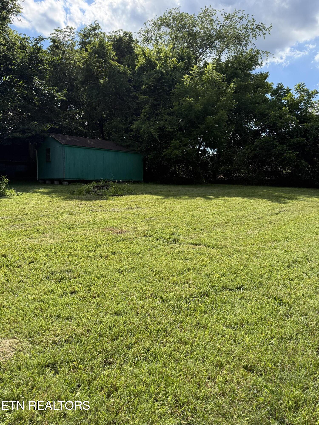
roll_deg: -2.2
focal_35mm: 24
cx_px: 160
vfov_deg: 71.6
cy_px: 212
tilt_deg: -4.9
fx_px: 295
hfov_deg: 56.8
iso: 100
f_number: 1.78
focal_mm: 6.76
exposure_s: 1/4167
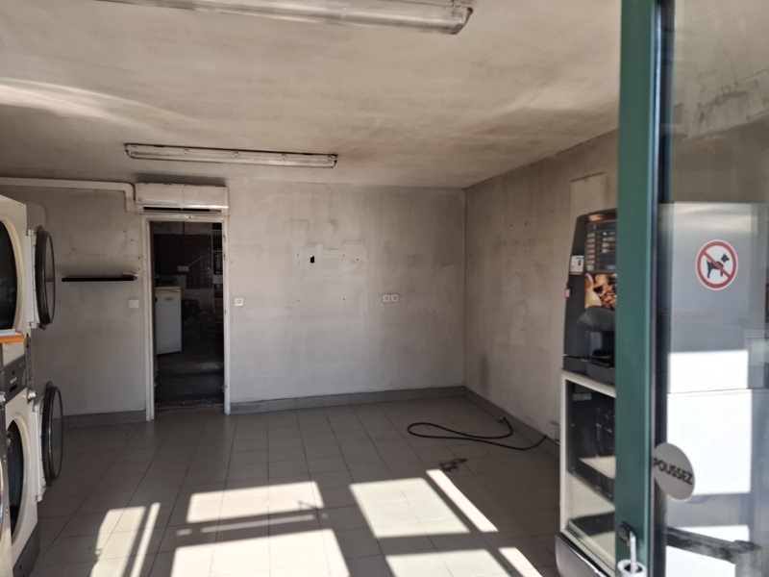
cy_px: 288
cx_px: 384
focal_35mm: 23
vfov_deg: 58.9
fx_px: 511
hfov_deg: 73.9
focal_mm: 5.54
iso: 50
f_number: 1.8
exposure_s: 1/317
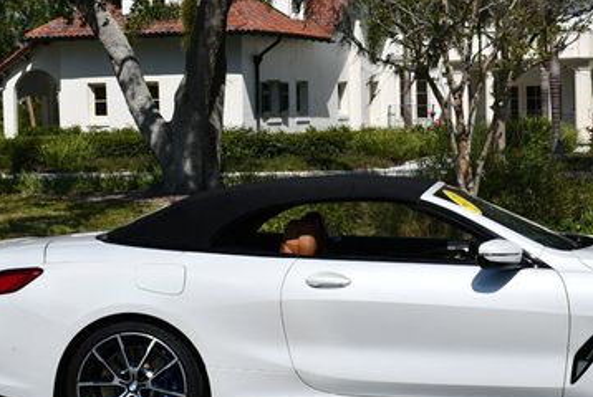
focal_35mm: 100
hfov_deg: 20.3
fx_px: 1650
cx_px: 421
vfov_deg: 13.7
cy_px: 167
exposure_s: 1/400
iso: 100
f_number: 10
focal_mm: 28
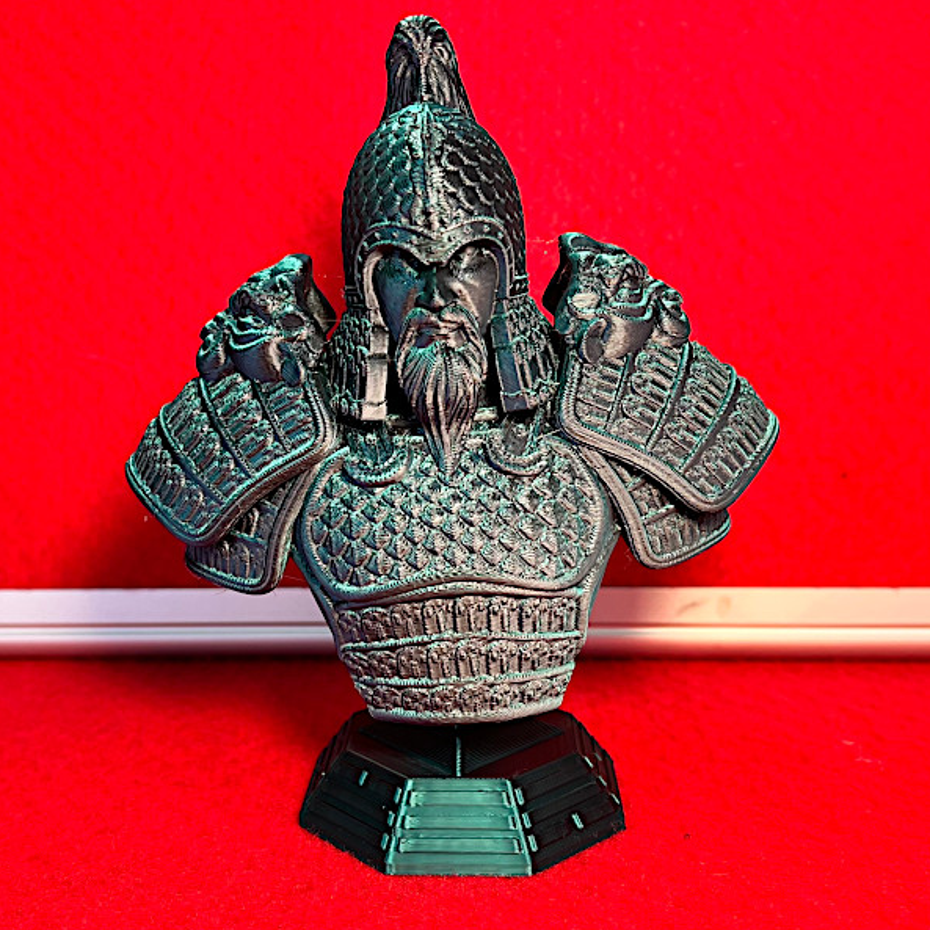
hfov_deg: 52.5
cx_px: 436
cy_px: 466
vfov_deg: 52.5
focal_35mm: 31
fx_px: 942
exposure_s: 1/121
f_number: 1.5
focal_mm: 5.7
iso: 125
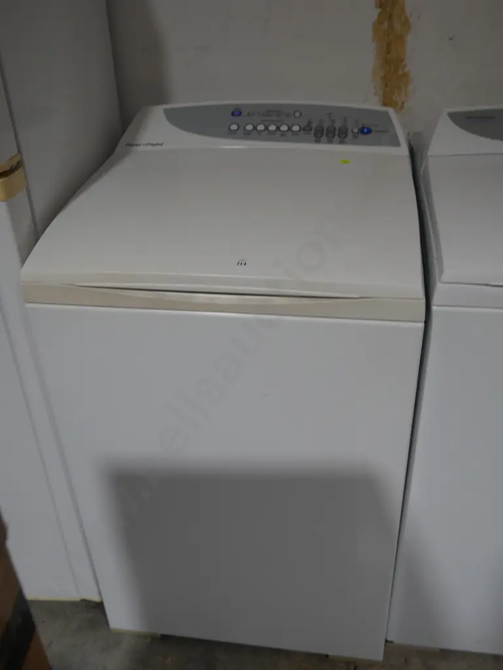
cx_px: 252
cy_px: 335
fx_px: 658
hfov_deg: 41.8
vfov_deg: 53.9
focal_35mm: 34
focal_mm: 17
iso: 200
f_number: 4
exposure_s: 1/100
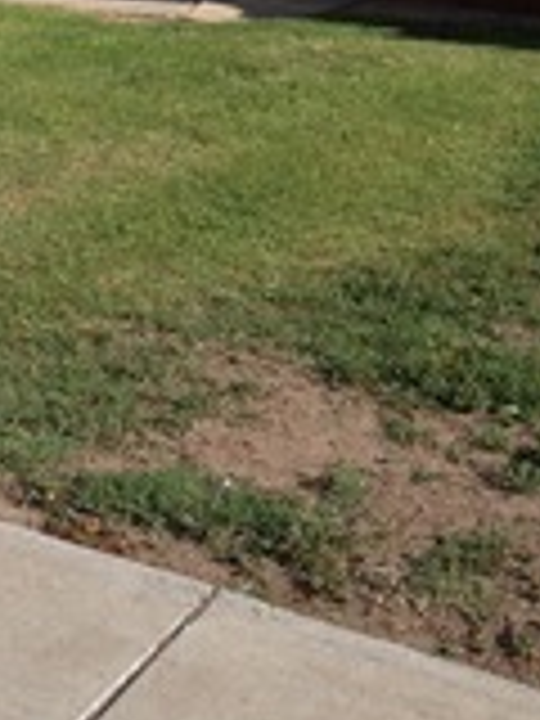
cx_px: -45
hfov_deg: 17.0
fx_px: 1747
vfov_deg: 22.3
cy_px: -22
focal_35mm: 84
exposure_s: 1/1227
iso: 50
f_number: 2.4
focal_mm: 4.28
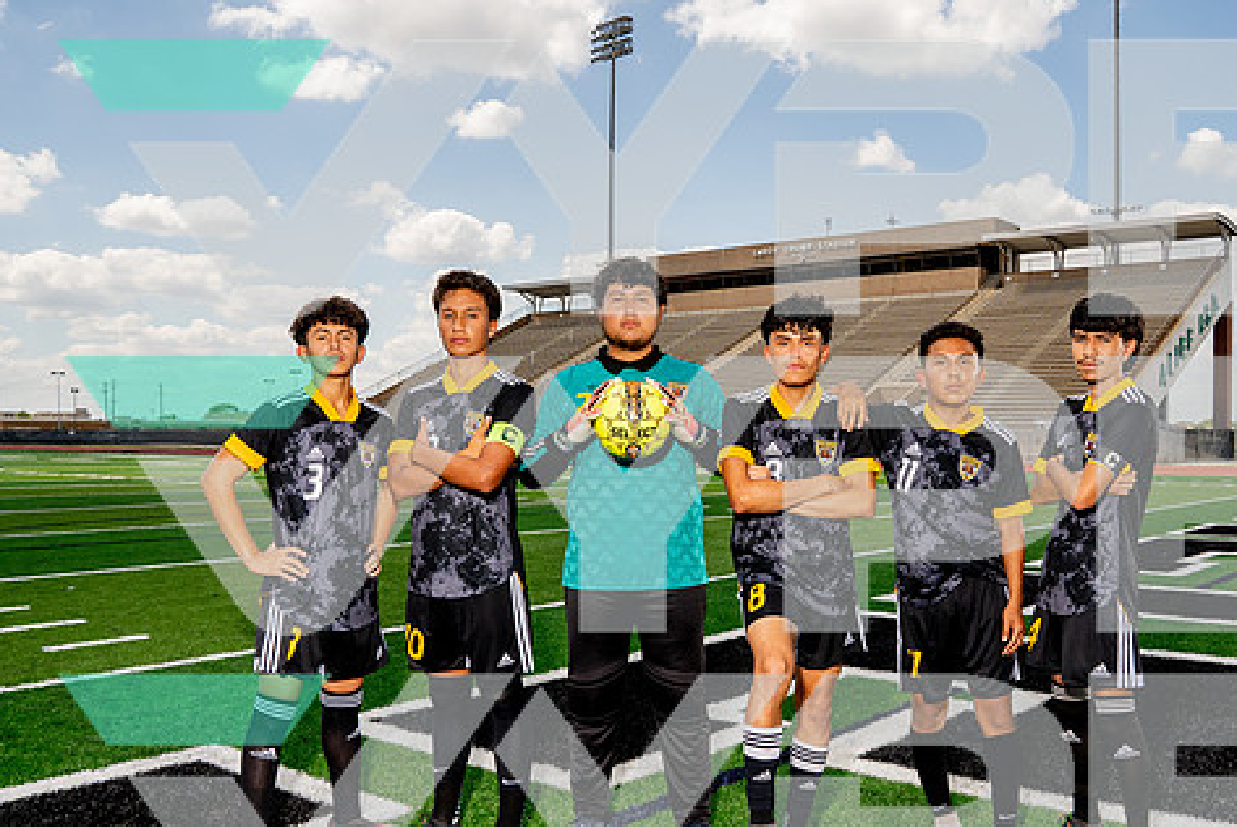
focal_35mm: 33
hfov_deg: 56.9
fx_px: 1135
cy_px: 475
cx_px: 712
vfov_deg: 39.9
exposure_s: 1/250
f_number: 9
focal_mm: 24
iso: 160
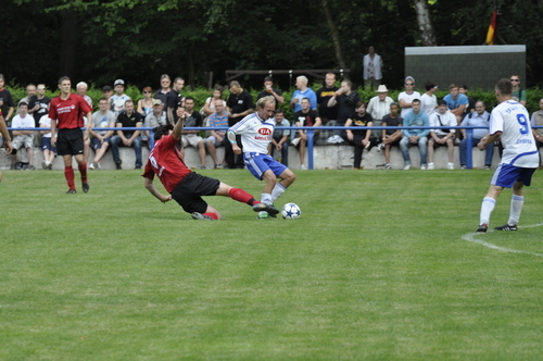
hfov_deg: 8.1
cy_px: 180
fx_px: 3841
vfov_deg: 5.4
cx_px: 272
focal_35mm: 255
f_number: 5
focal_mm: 170
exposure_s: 1/400
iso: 400
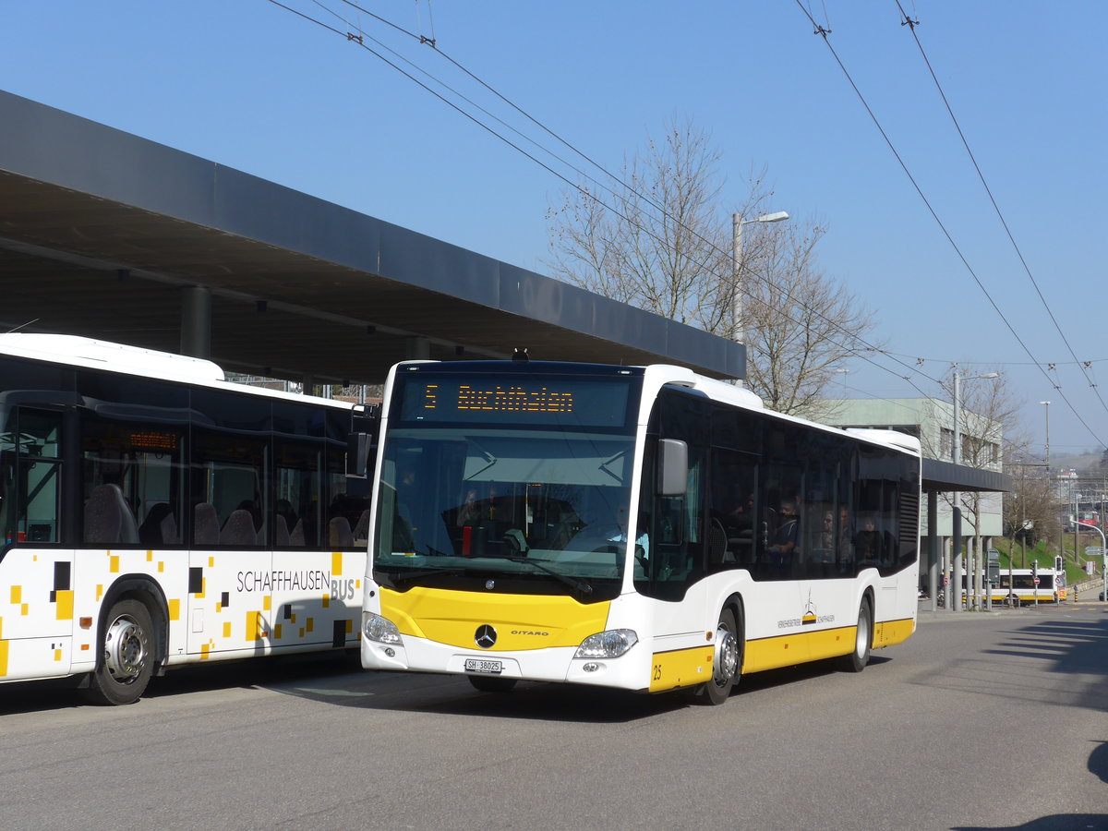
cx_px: 554
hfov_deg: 31.2
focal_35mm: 62
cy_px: 416
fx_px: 1985
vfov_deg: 23.7
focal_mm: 12.7
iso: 80
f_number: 3.7
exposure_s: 1/1300
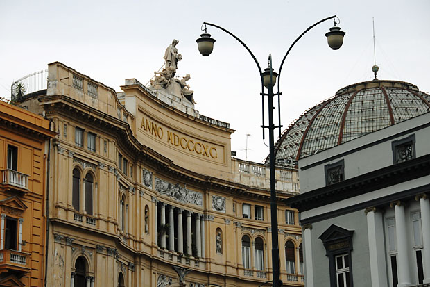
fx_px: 1110
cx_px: 215
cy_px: 144
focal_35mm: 93
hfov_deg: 21.9
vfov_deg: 14.7
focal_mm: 62
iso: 200
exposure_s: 1/1250
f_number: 4.8
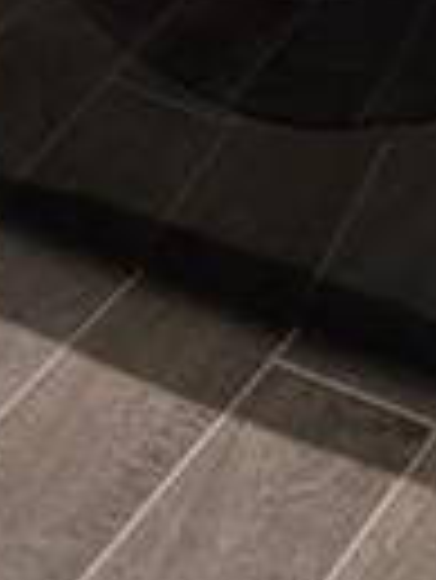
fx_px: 2398
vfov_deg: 10.3
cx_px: 584
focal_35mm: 143
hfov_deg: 10.2
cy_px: -1111
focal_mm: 6.9
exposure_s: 1/40
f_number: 1.68
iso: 329
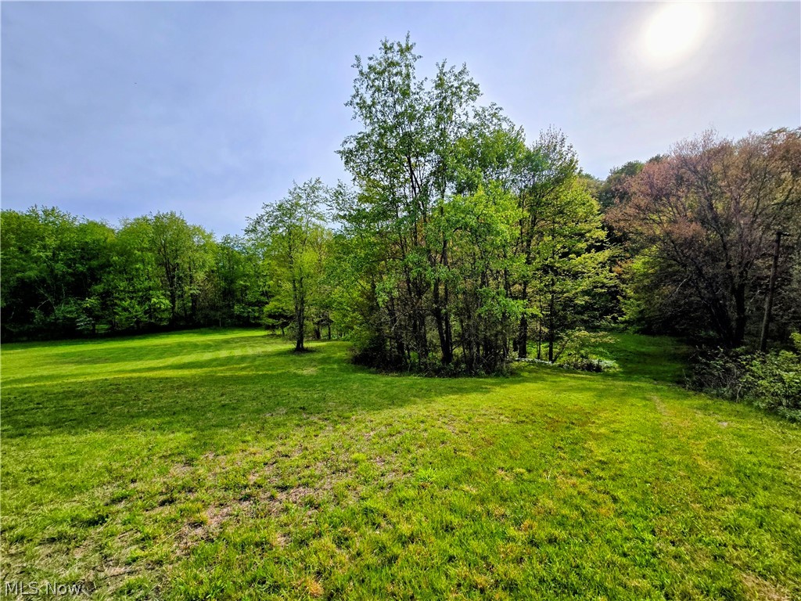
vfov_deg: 89.9
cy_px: 300
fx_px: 301
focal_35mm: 13
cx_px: 400
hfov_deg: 106.2
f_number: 2.2
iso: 50
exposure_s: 1/3677
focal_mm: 2.2
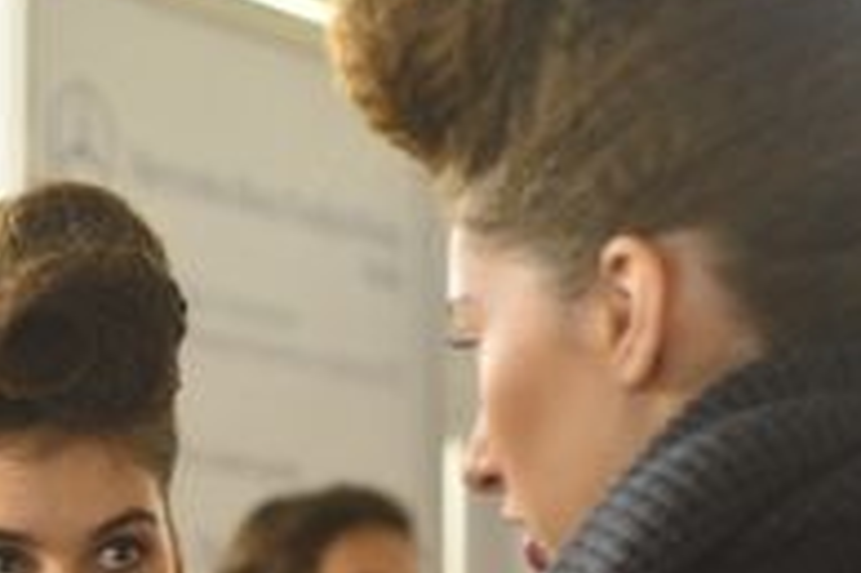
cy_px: 902
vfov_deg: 7.5
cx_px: -519
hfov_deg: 10.9
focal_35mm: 180
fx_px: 4301
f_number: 2.8
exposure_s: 1/250
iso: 2500
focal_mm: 50
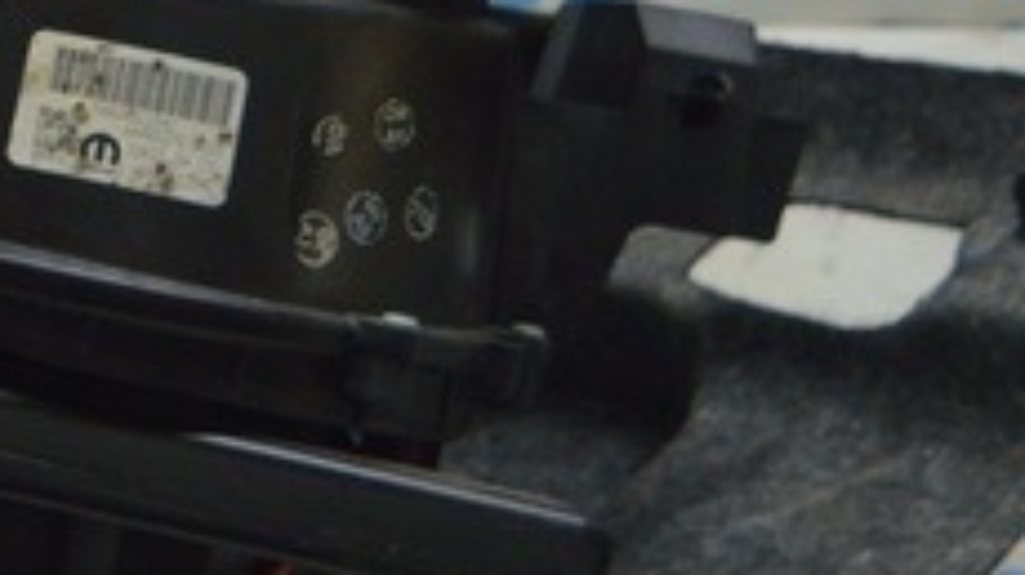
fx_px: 3422
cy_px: -118
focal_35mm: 126
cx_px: -704
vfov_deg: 9.5
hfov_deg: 15.2
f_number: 3.5
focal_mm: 18
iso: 400
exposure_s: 1/80
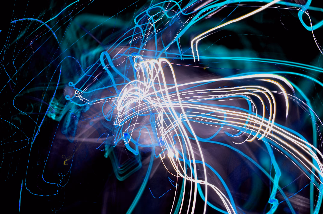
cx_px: 162
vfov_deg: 50.3
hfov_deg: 70.5
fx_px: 229
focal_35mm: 26
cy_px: 107
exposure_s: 20
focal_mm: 17
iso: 200
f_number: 2.8
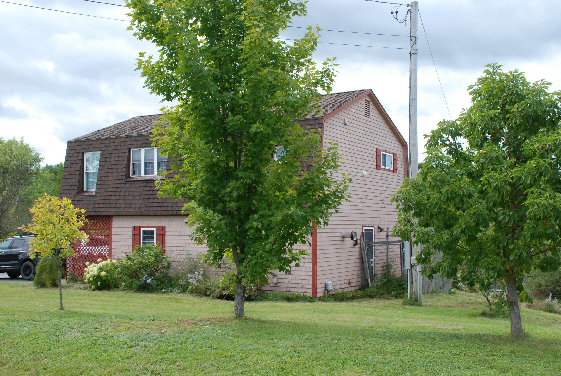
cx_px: 280
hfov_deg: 49.5
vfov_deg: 34.4
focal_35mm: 39
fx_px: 609
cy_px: 188
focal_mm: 26
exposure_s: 1/400
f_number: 10
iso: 800
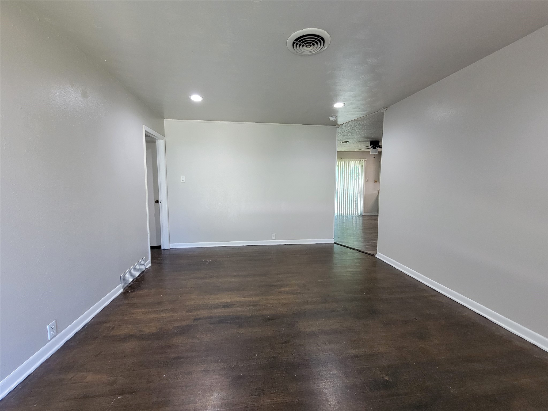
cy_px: 206
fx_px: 206
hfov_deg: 106.2
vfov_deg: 89.9
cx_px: 274
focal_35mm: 13
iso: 250
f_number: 2.2
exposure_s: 1/60
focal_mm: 2.2
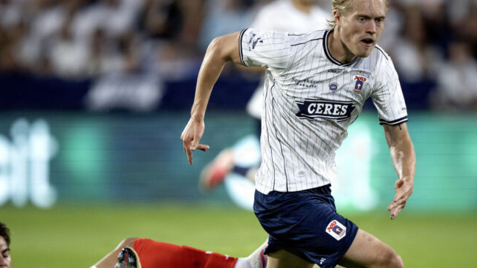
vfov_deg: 1.8
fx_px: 8360
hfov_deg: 3.3
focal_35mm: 661
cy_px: 177
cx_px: 257
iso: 2500
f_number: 2.8
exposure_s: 1/1250
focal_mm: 400
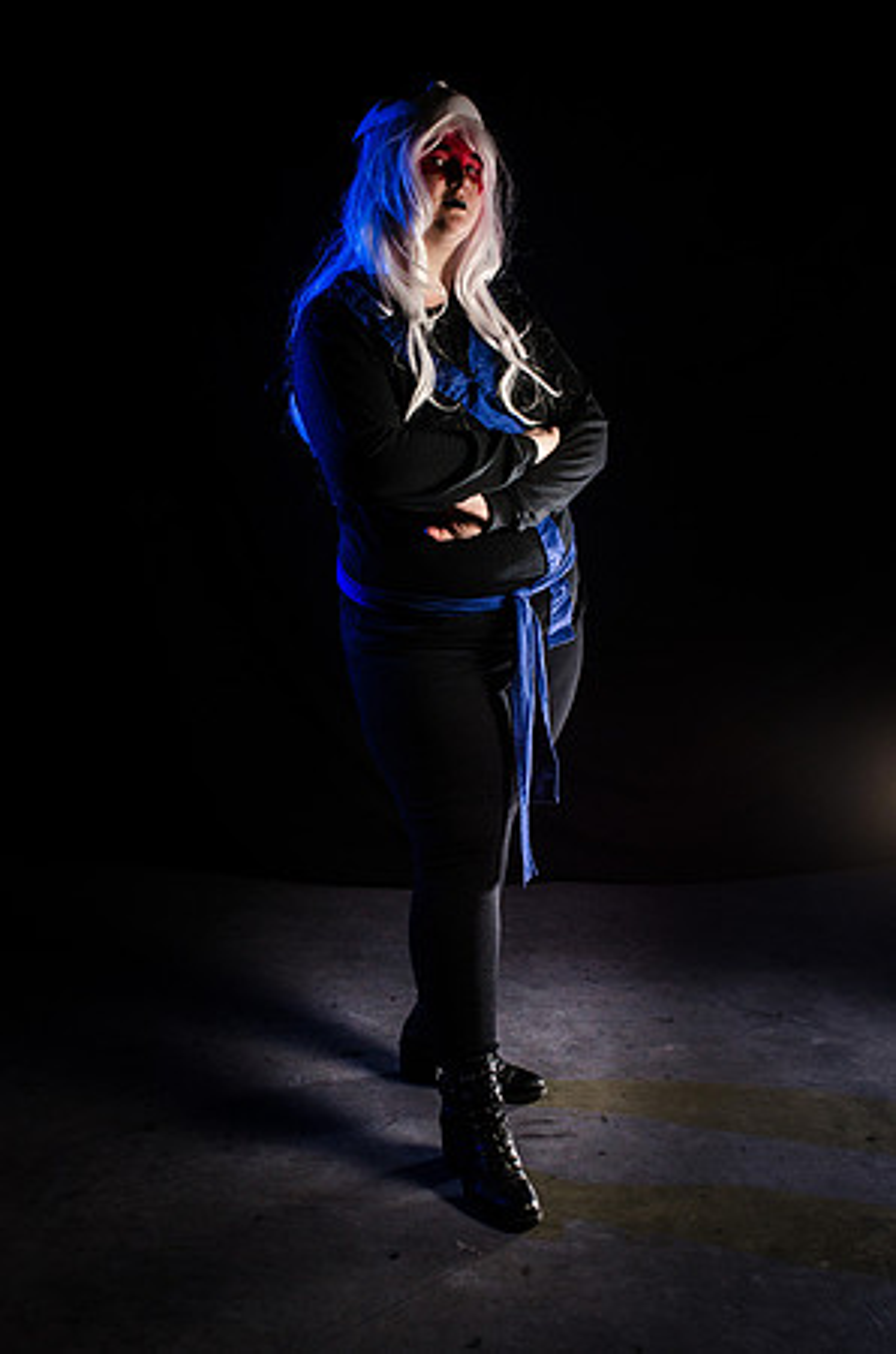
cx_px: 448
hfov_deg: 27.9
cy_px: 677
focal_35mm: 48
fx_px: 1800
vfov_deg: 41.2
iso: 400
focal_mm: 32
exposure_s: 1/180
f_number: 16
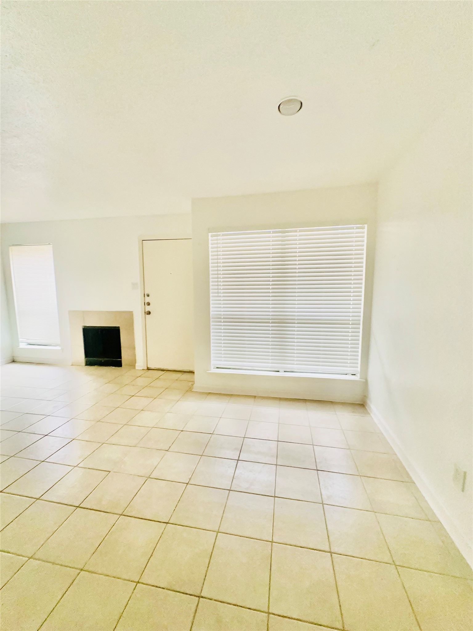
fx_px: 255
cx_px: 236
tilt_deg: -1.6
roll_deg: +0.3
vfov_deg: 102.1
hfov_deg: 85.7
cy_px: 316
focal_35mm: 14
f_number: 2.2
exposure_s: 1/120
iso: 250
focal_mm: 2.22
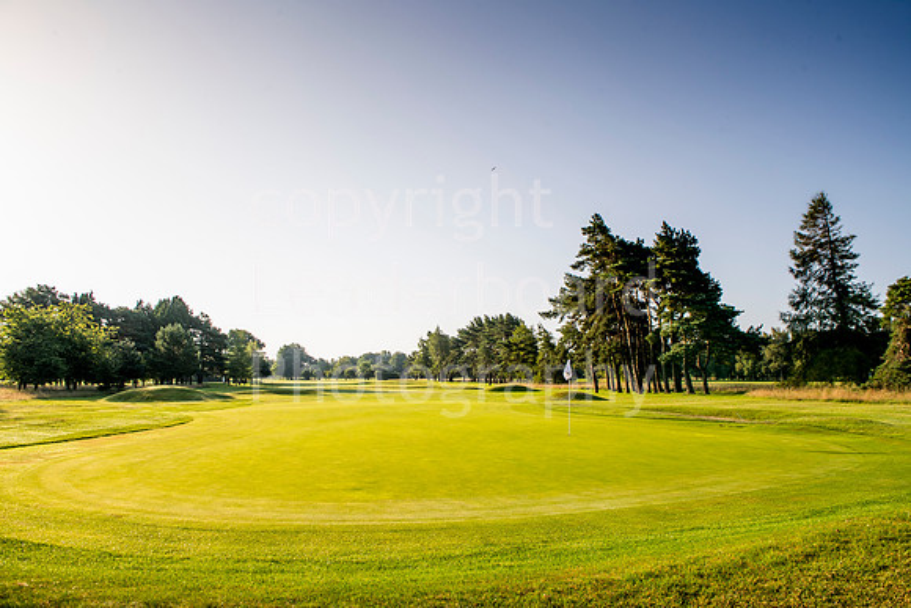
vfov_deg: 53.2
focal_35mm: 24
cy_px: 304
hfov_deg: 73.7
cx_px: 456
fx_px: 607
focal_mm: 24
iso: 160
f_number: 8
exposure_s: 1/200
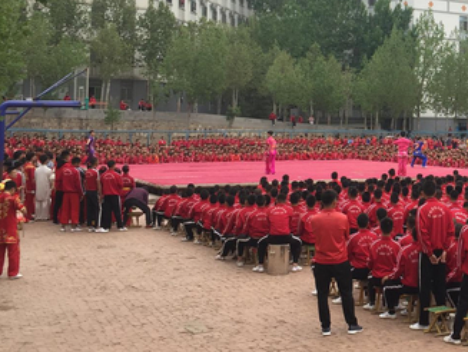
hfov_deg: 29.3
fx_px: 839
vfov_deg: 23.4
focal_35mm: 62
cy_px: 71
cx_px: 457
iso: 32
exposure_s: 1/373
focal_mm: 4.15
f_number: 2.2
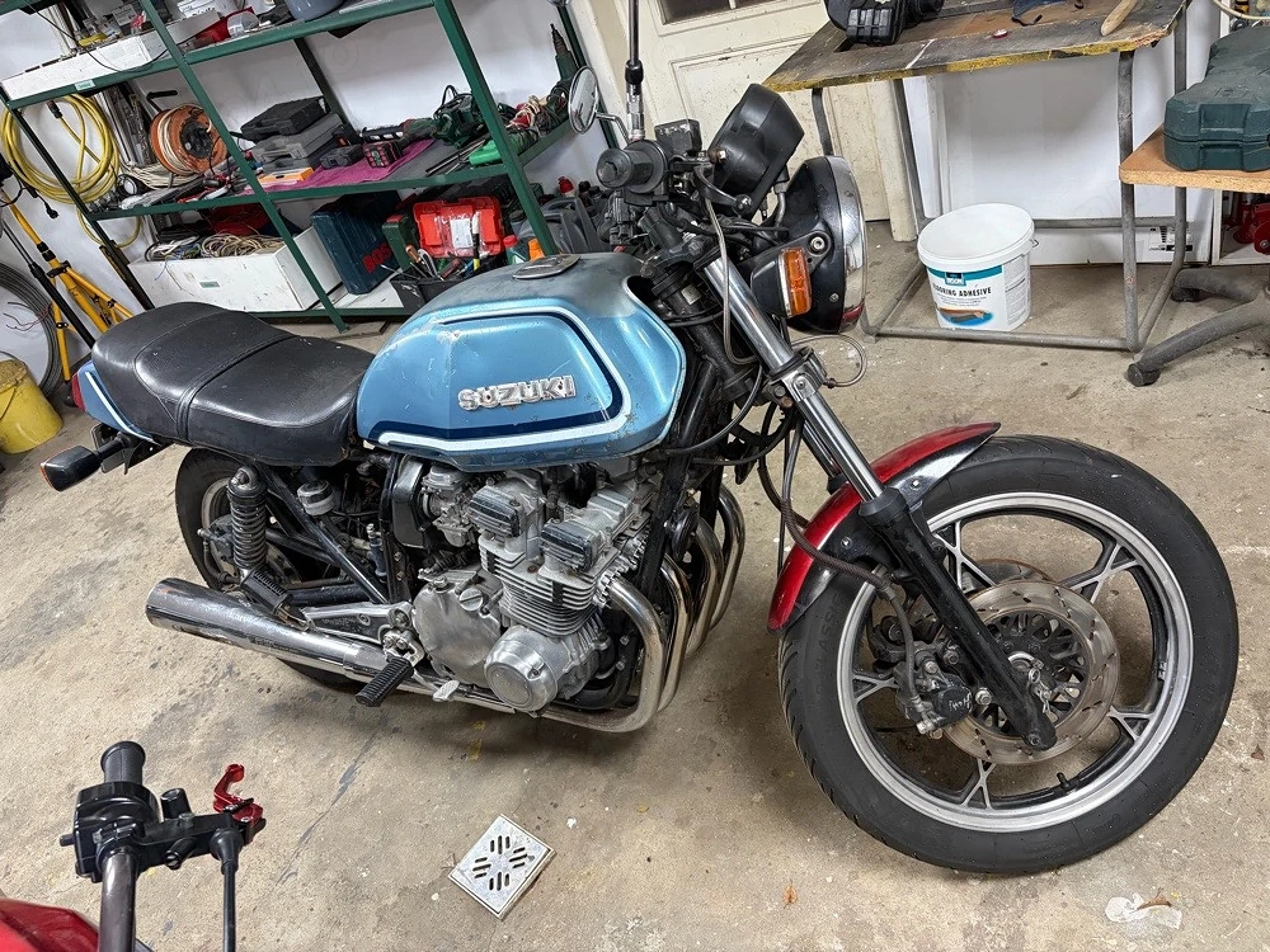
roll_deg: +22.5
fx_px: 954
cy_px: 476
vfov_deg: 53.1
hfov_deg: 67.3
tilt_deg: -35.2
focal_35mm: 26
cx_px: 635
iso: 200
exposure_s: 1/50
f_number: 1.6
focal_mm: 5.96
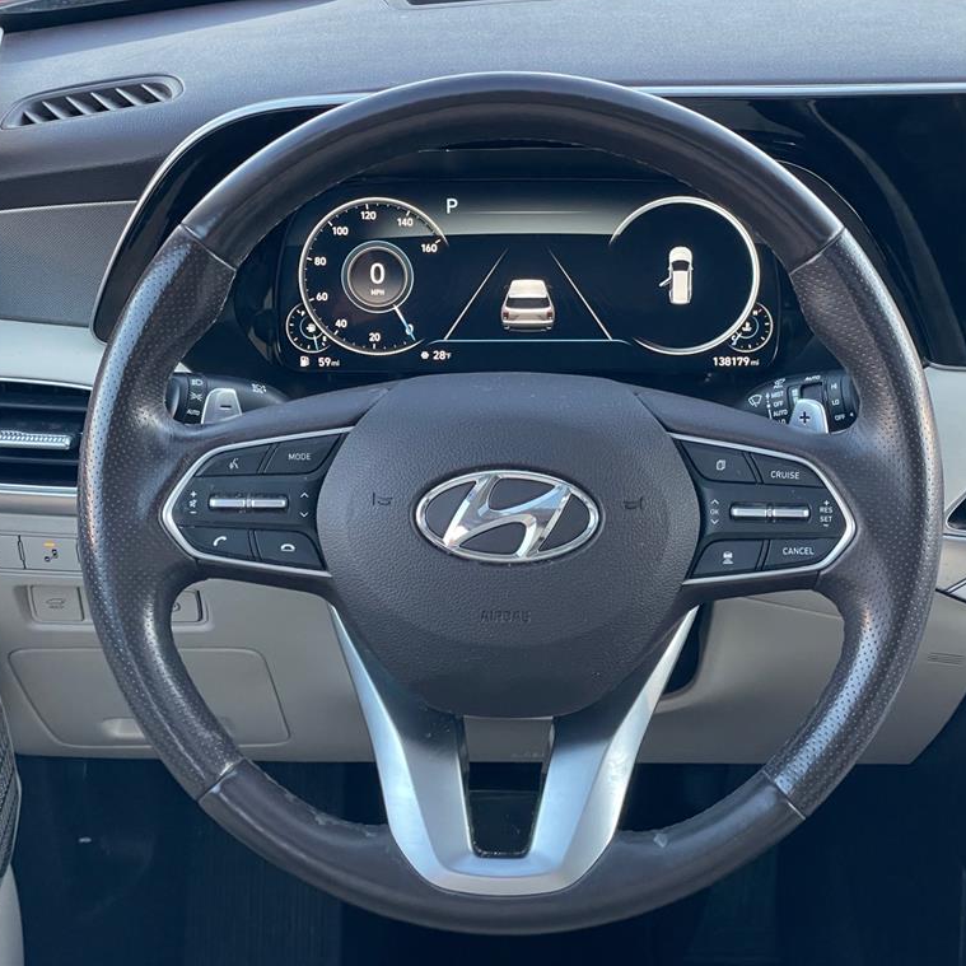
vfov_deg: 27.7
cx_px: 510
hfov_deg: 27.7
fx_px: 1957
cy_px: 479
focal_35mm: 62
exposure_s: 1/92
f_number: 2
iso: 200
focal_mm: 6
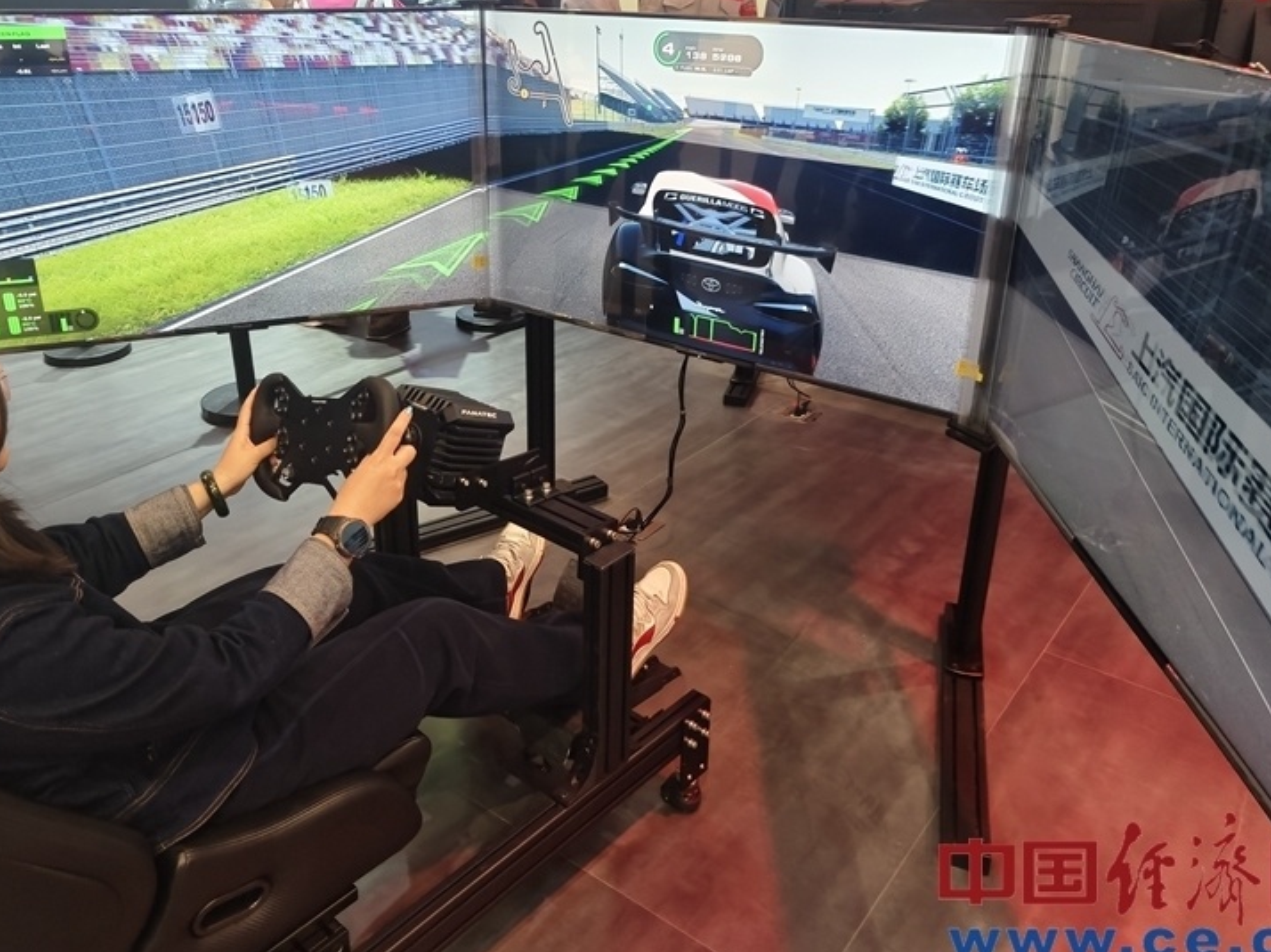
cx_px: 586
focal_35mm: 29
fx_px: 1064
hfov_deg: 61.6
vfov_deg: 48.0
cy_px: 394
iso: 170
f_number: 1.75
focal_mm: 5.5
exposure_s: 1/50
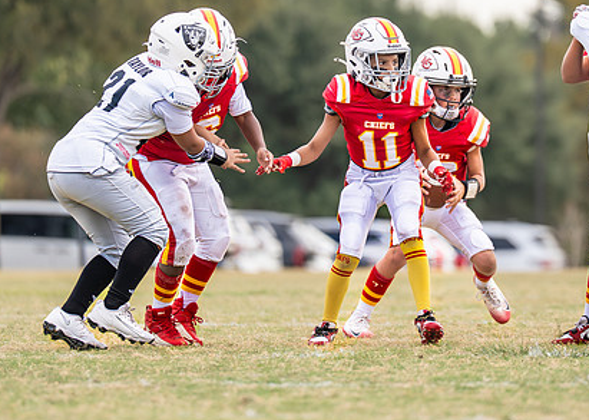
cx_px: 473
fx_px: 9211
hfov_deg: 3.7
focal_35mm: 551
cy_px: 125
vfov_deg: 2.6
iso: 160
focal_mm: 200
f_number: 2.8
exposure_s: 1/1600
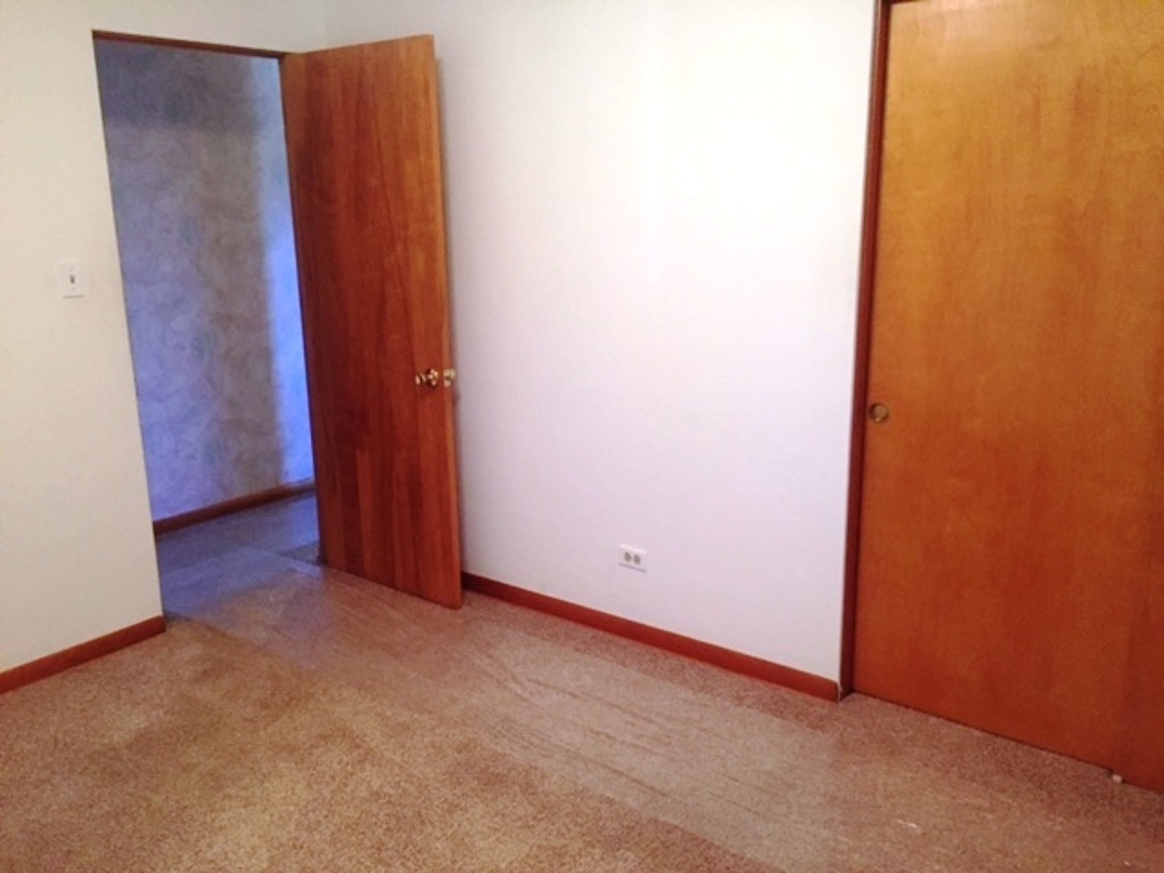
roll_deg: +0.3
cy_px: 436
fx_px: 975
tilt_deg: -14.1
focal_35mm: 29
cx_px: 582
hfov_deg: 61.7
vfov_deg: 48.2
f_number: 2.2
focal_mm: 4.15
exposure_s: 1/30
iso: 250
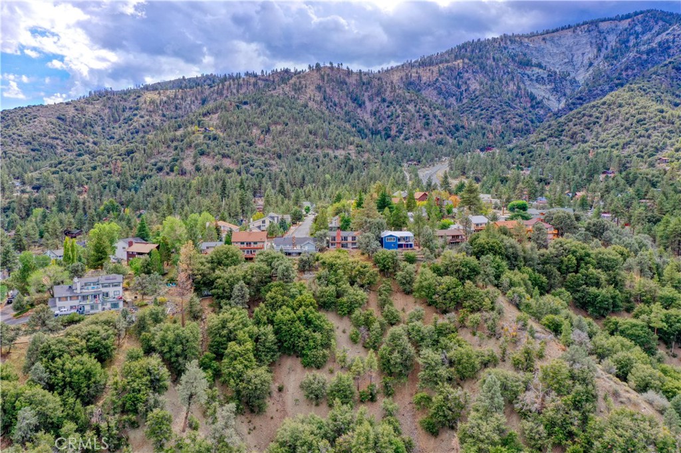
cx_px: 340
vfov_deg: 46.4
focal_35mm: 28
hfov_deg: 65.5
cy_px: 226
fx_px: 529
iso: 100
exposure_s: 1/120
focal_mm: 10.3
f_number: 8
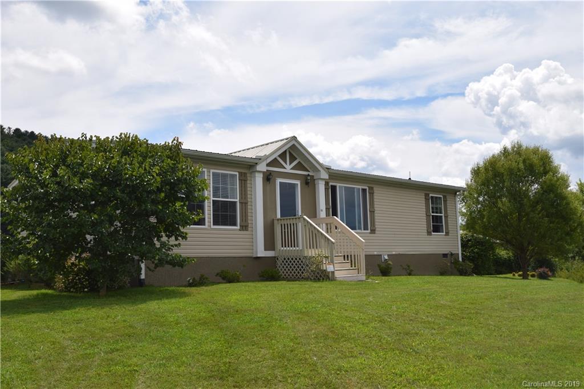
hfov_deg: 53.1
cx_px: 292
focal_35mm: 36
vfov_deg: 36.8
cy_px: 194
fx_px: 584
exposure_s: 1/200
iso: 100
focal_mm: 24
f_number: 13
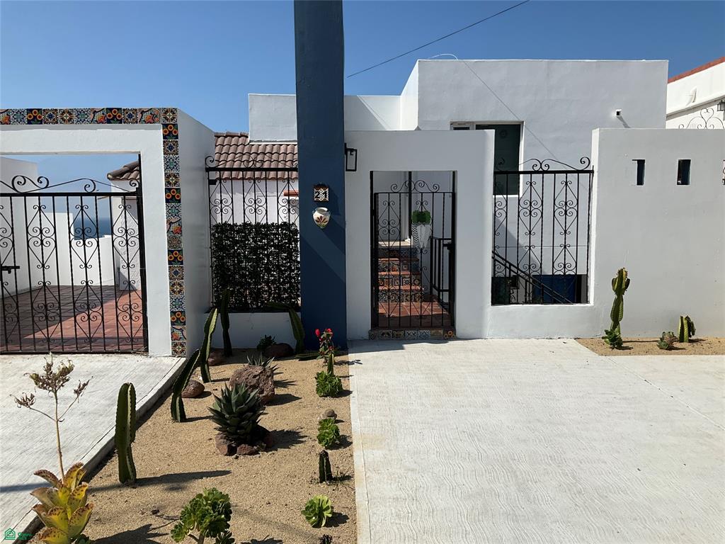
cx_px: 362
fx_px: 607
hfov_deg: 61.7
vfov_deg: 48.2
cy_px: 272
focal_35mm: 29
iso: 25
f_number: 1.8
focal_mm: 3
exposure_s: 1/4405
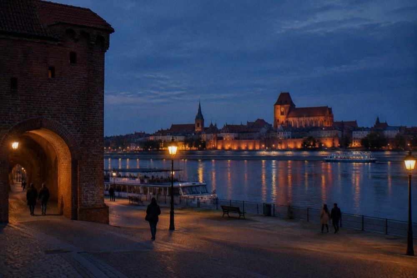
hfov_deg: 40.4
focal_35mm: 49
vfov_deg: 27.5
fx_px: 567
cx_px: 208
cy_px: 139
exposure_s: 1/25
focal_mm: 49
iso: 6400
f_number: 9
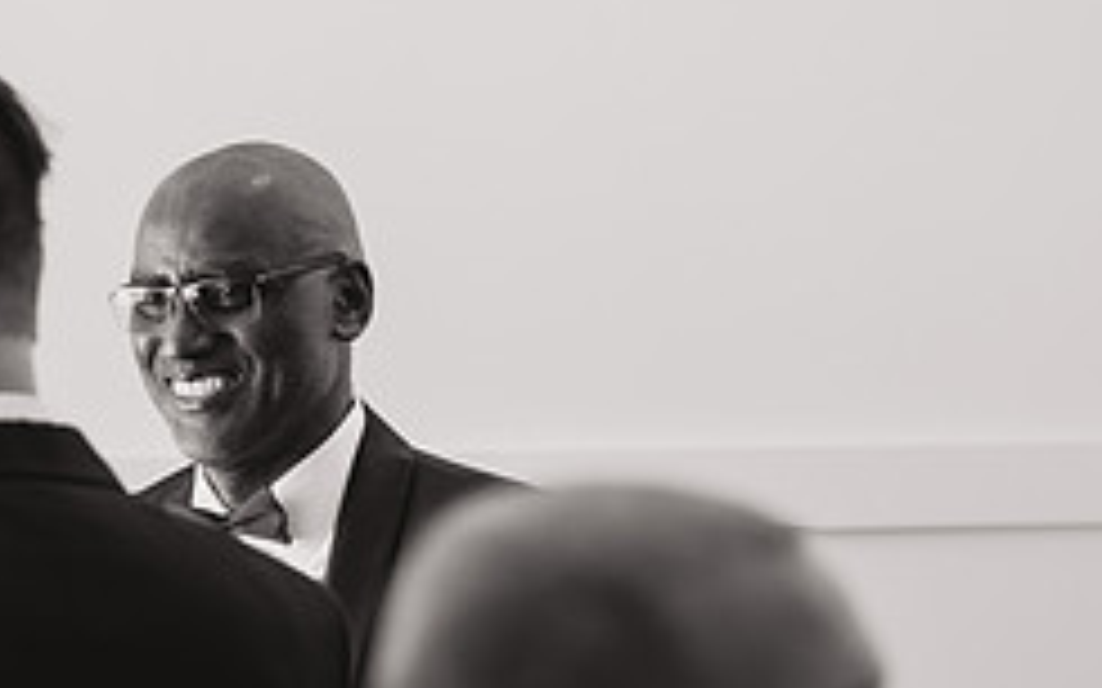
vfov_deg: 8.6
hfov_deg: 13.6
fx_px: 4594
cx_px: 261
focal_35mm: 153
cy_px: 387
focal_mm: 50
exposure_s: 1/250
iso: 250
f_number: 2
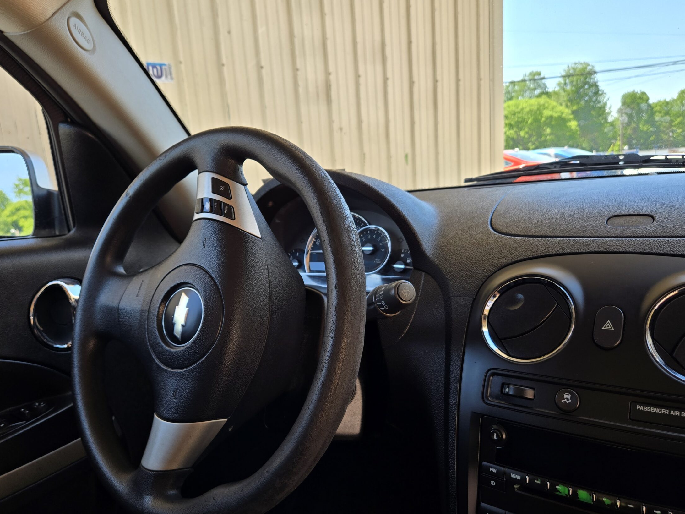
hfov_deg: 65.3
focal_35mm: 27
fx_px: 534
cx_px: 333
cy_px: 280
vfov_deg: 51.3
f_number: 1.8
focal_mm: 5.4
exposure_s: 1/180
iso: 32
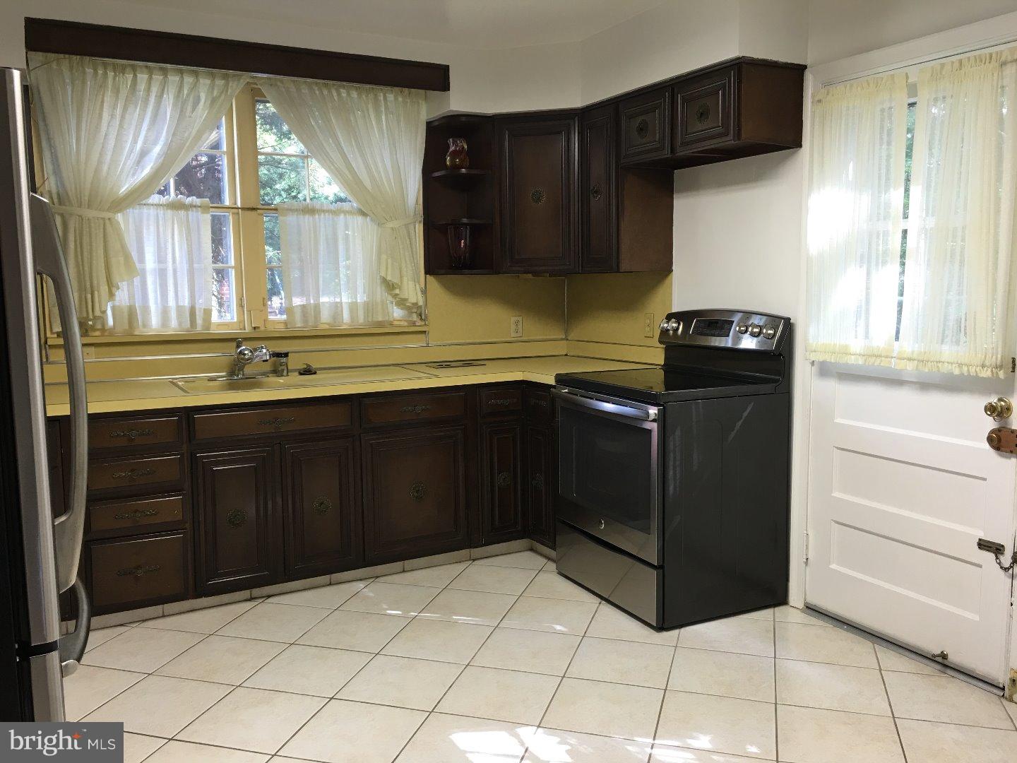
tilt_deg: -6.5
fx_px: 852
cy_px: 382
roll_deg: +0.6
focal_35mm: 29
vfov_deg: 48.2
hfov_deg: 61.7
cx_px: 508
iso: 25
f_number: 2.2
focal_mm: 4.15
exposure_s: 1/15
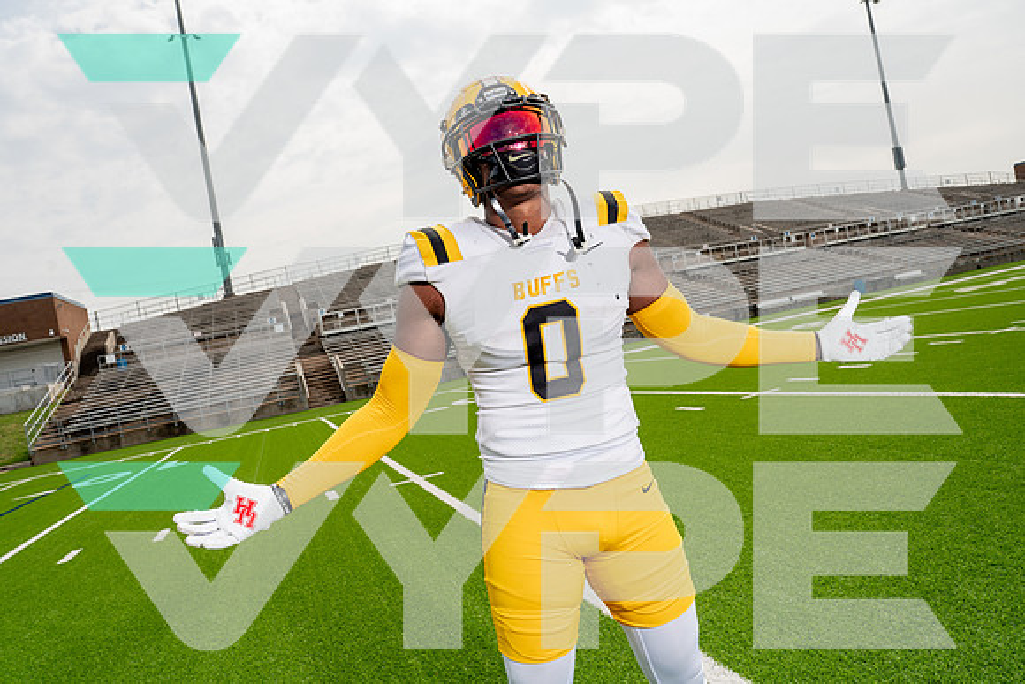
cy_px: 342
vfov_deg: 48.0
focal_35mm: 27
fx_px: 769
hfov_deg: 67.4
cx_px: 512
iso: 100
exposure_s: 1/250
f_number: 8
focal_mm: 27
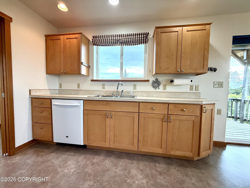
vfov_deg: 85.7
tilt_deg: -2.4
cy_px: 94
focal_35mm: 14
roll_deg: -1.6
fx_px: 101
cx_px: 125
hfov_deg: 102.1
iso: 100
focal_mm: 2.22
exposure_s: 1/120
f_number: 2.2
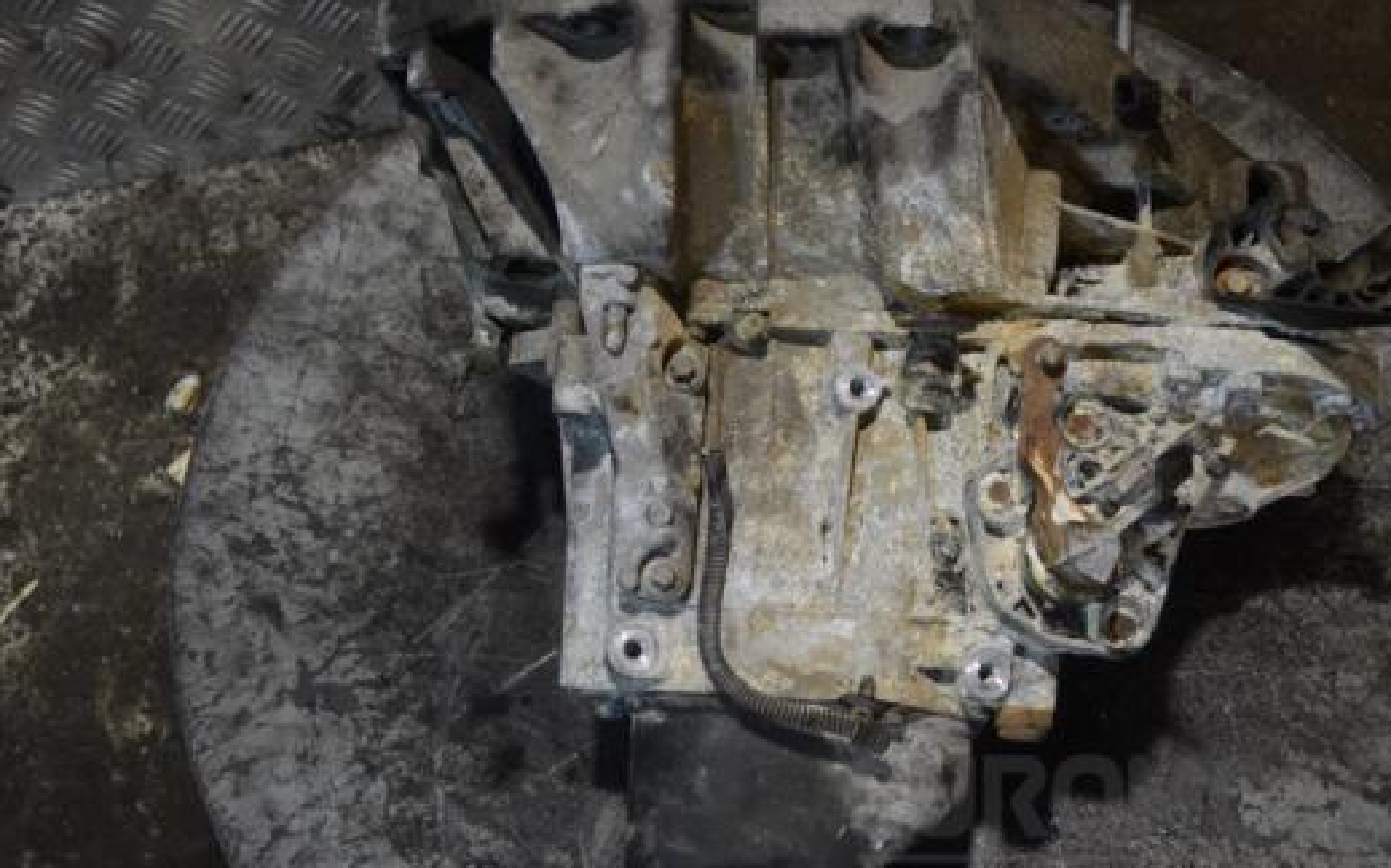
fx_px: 2009
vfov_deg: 24.4
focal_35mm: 53
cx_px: 799
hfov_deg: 38.1
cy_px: 439
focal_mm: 30
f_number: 4.5
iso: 320
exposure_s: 1/30
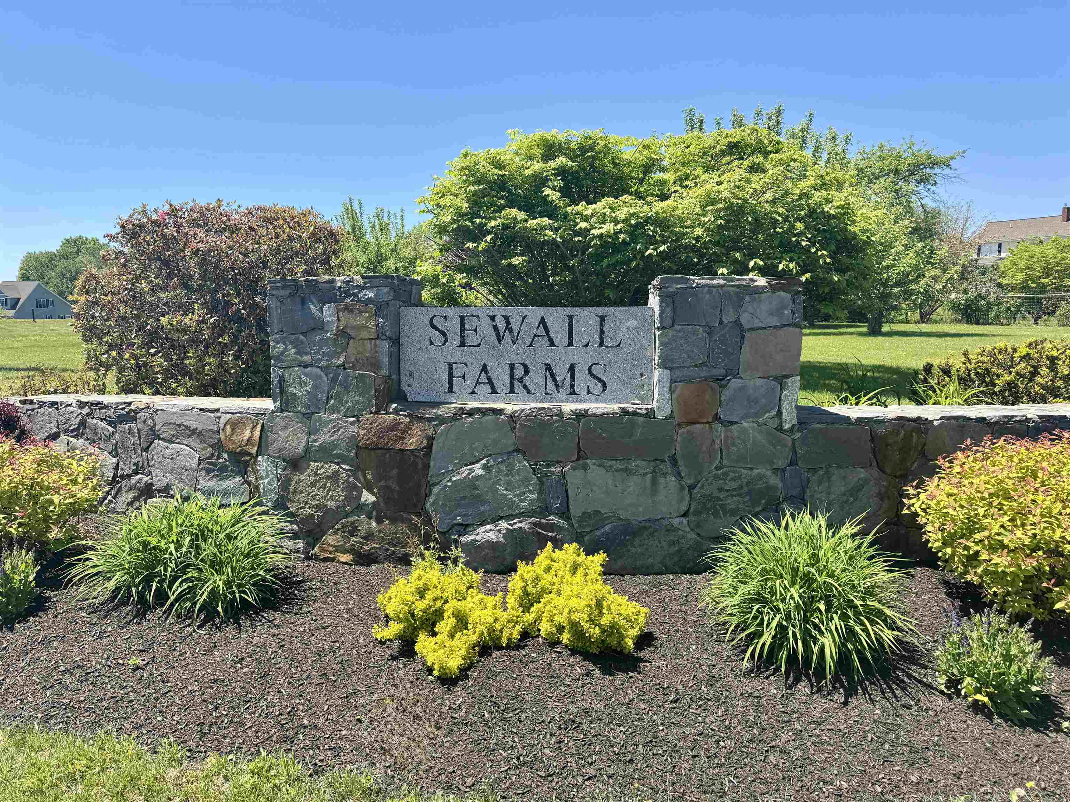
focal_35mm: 24
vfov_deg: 56.8
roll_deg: -0.2
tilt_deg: -6.3
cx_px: 535
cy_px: 401
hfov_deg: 71.6
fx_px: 742
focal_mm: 6.76
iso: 80
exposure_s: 1/2252
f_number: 1.78
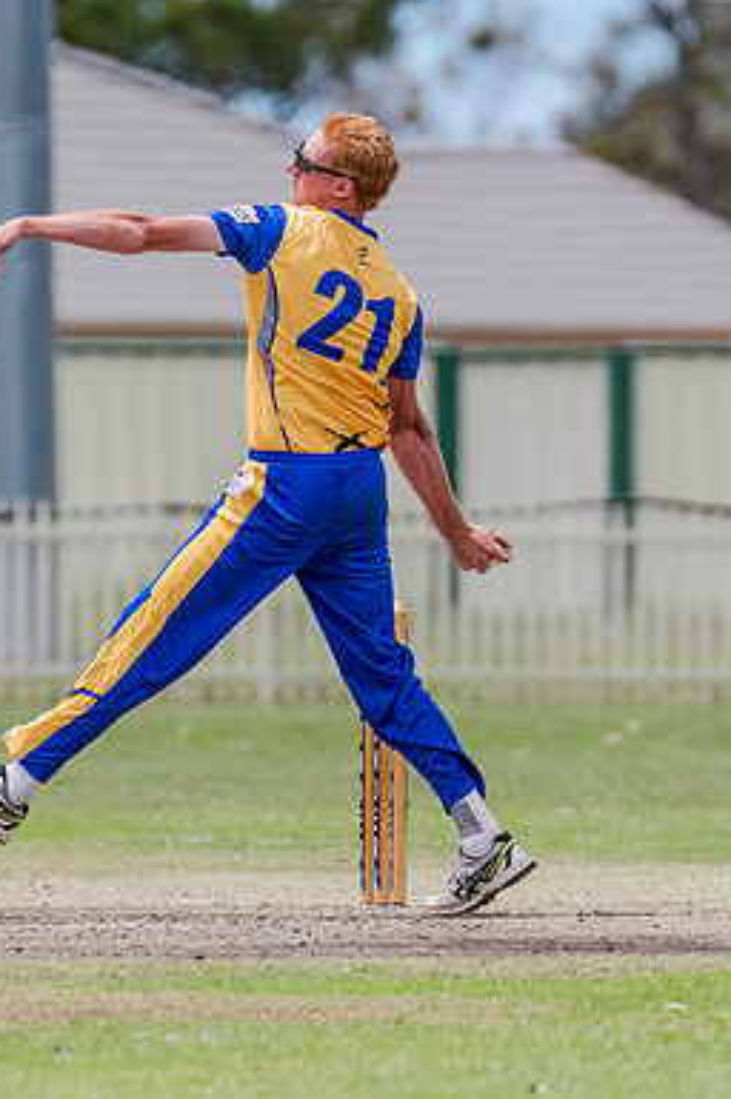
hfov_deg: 1.5
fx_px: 27612
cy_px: 550
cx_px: 354
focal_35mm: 905
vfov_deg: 2.3
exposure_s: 1/2500
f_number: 7.1
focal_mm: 600
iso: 800
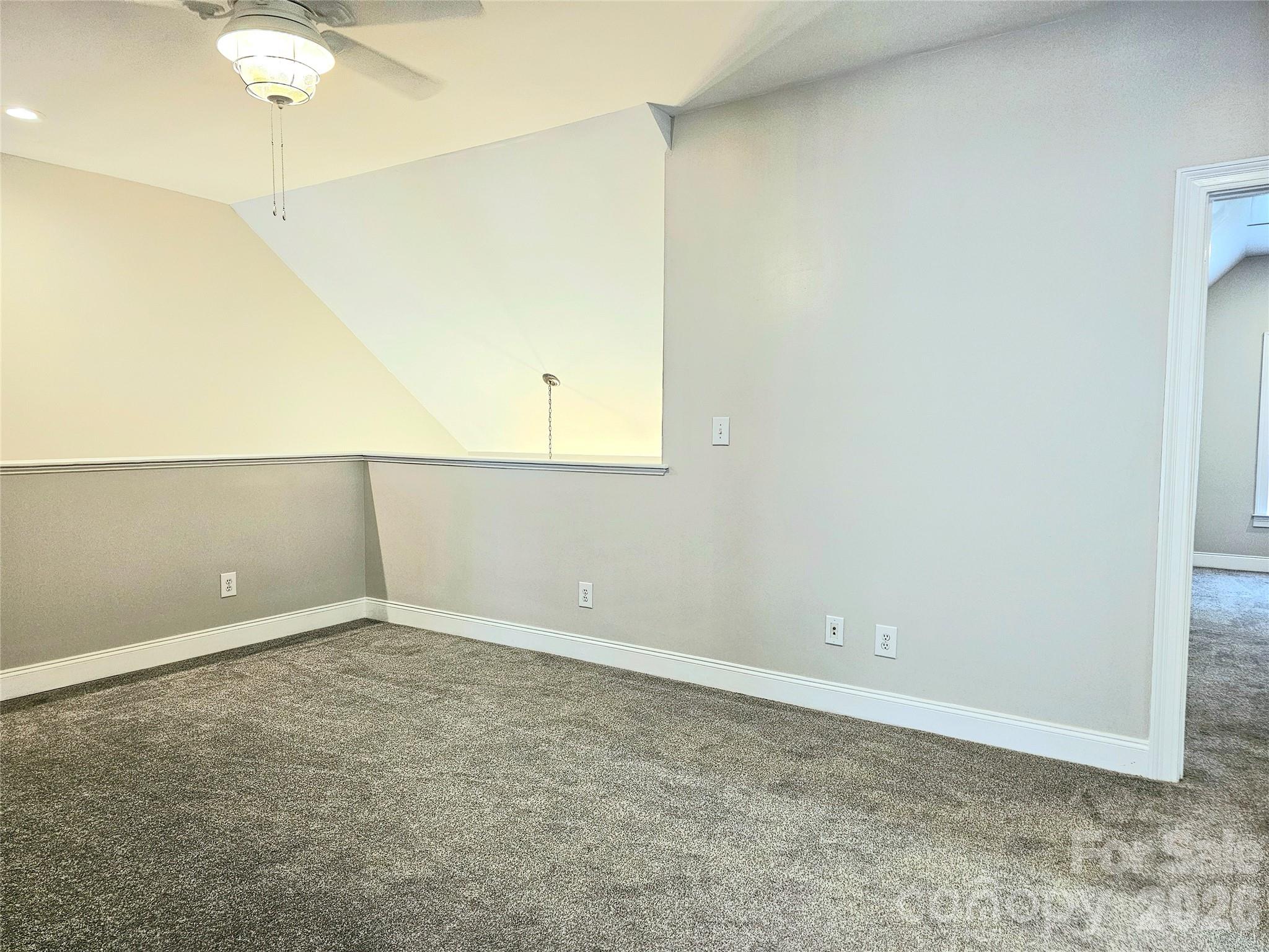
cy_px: 476
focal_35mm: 23
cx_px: 634
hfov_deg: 73.9
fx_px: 843
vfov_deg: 58.9
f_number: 1.7
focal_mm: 6.3
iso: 400
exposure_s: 1/120
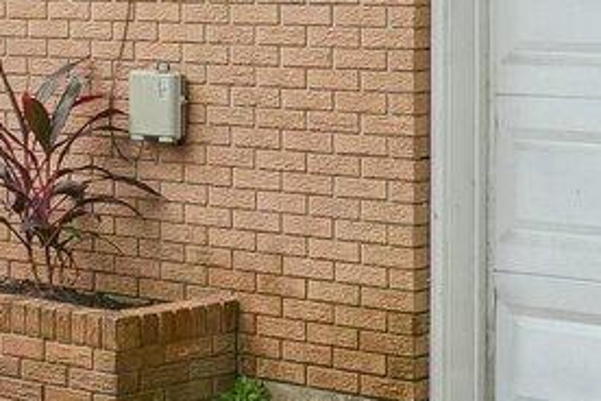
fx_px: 2116
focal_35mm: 127
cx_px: 375
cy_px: -84
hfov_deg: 16.1
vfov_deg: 10.6
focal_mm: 17.1
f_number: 10
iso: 400
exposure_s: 1/80
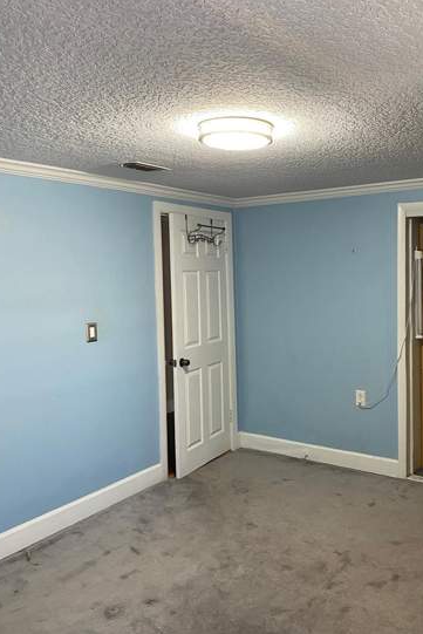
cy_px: 289
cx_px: 267
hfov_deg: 40.8
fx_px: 564
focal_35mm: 32
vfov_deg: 58.6
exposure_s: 1/60
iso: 200
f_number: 1.8
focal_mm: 4.25
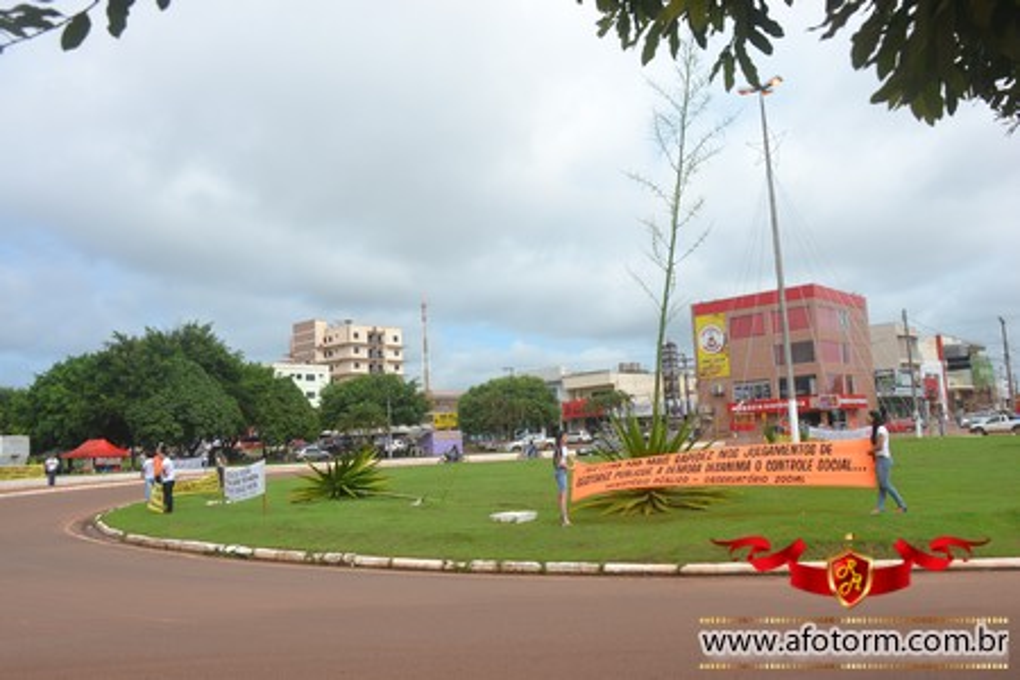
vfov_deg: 43.6
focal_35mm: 30
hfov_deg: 61.9
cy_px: 340
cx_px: 510
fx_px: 850
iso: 100
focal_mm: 20
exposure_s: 1/320
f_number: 9
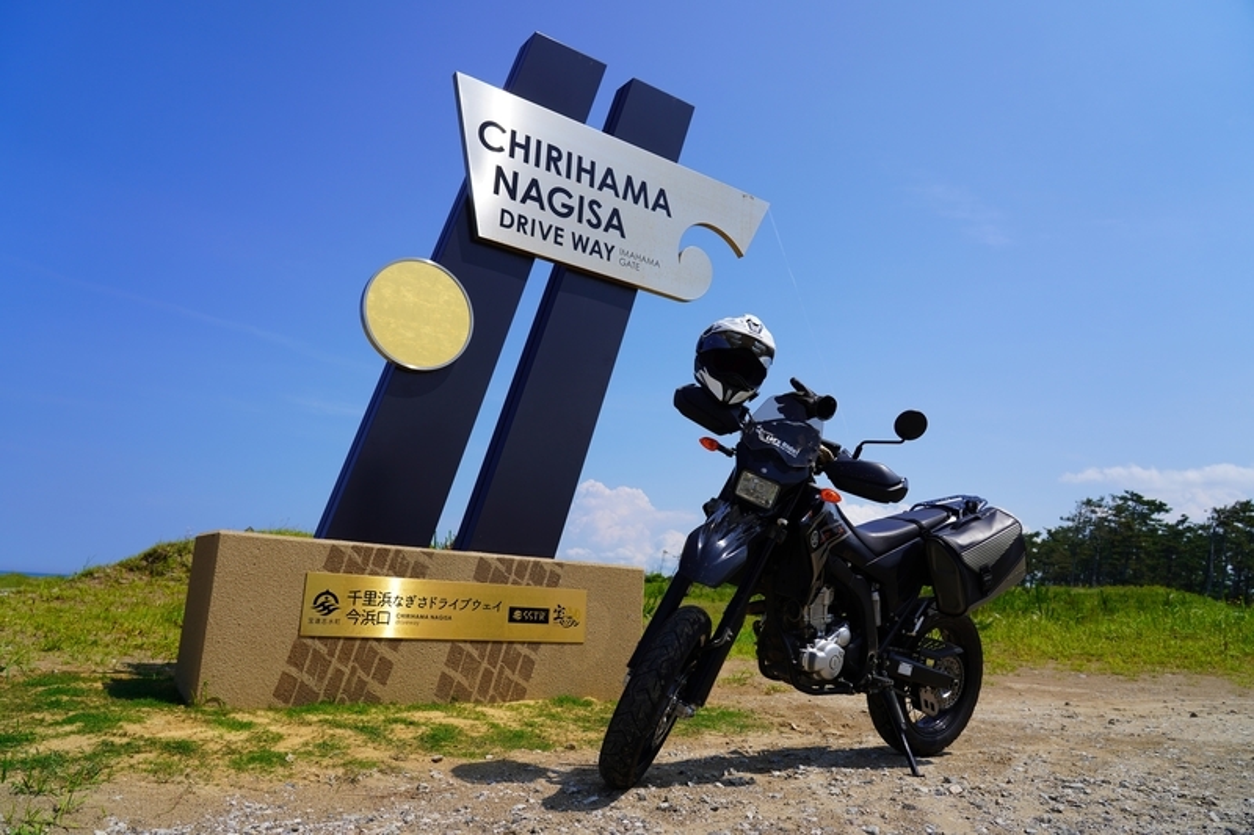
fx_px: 836
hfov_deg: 73.8
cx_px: 627
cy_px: 418
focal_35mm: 24
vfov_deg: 53.1
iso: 100
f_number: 5.6
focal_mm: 24
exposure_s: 1/800
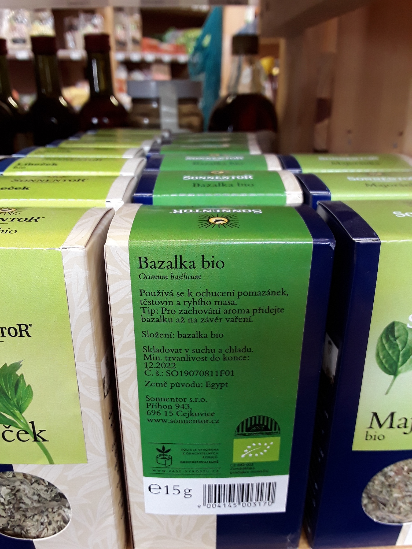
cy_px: 274
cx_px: 206
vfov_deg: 65.3
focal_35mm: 27
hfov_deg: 51.4
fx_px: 428
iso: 80
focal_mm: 2.91
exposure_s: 1/30
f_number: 1.9
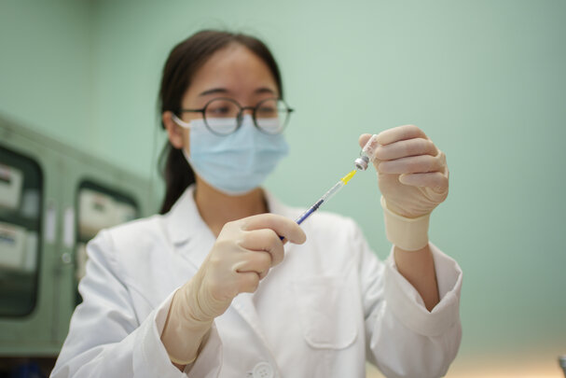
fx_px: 550
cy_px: 189
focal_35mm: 35
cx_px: 283
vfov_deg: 37.9
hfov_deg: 54.4
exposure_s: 1/250
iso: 125
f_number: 1.8
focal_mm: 35
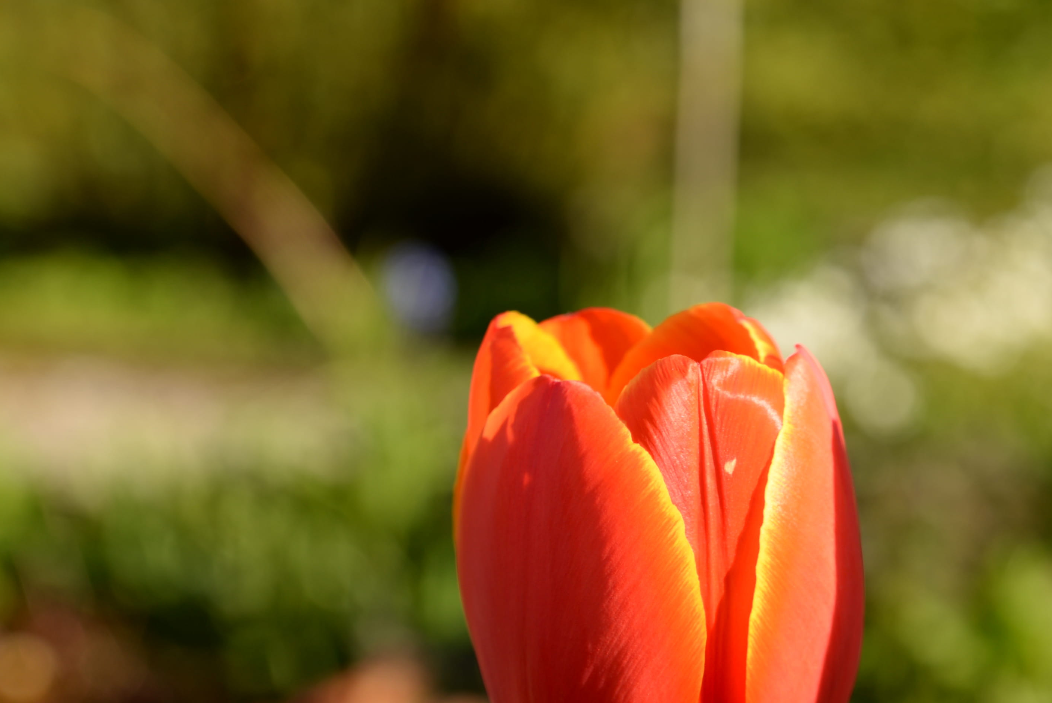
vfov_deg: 9.2
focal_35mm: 149
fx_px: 4356
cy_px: 366
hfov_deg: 13.5
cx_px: 1093
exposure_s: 1/320
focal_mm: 70
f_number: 5.6
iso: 100
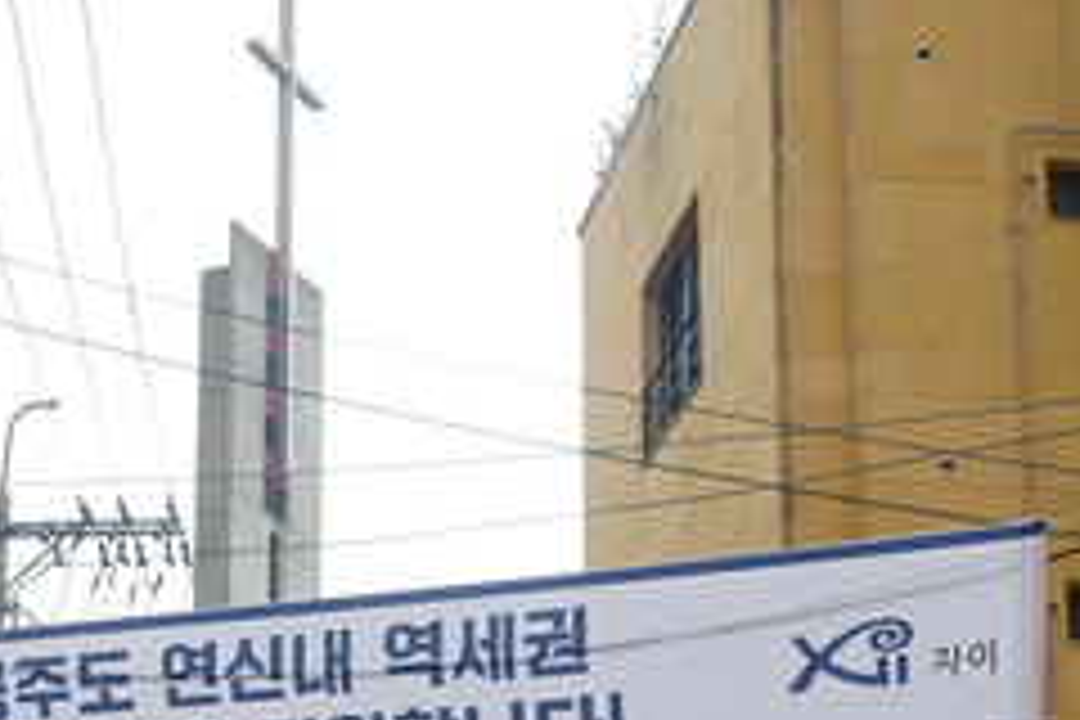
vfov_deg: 13.5
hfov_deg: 20.5
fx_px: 2970
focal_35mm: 99
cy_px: 788
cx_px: 274
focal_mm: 27
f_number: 5.6
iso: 200
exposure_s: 1/350
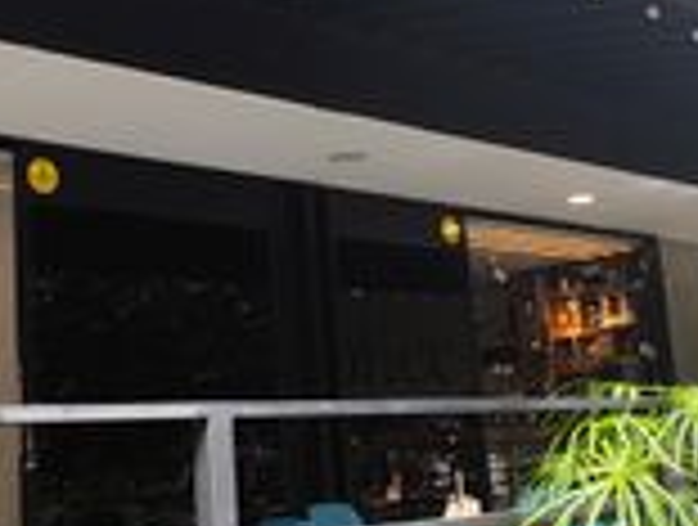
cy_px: 202
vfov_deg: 24.5
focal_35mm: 60
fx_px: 1213
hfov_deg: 32.1
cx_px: 297
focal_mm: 2.16
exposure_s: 1/120
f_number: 2.2
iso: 50
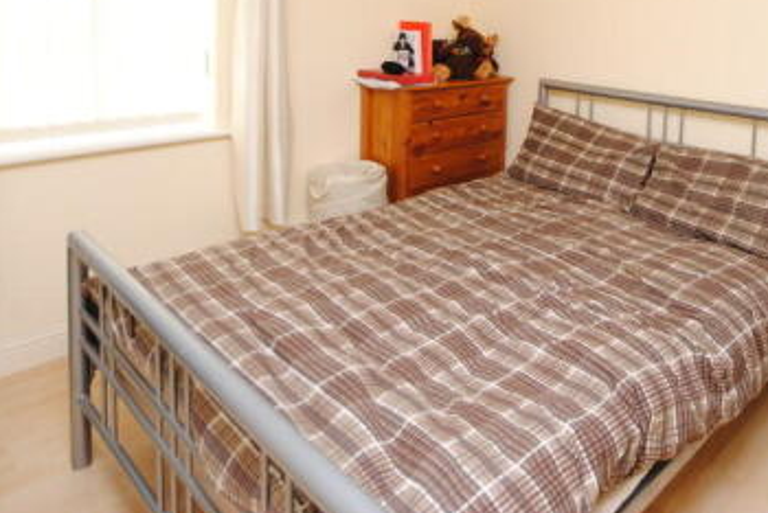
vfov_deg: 42.3
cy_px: 43
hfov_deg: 63.1
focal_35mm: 28
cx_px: 534
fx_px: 598
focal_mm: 10
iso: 400
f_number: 5.6
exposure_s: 1/60
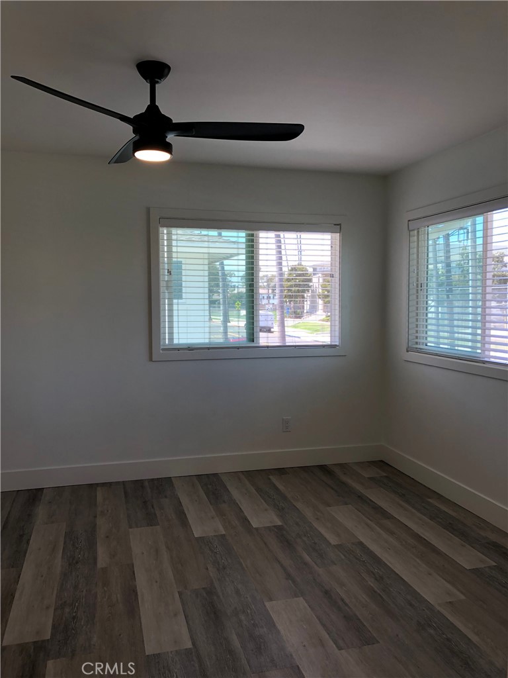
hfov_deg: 49.7
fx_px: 548
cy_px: 339
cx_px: 254
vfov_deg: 63.4
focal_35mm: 28
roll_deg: +0.0
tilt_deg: -2.3
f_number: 1.8
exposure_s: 1/120
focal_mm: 4
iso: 40
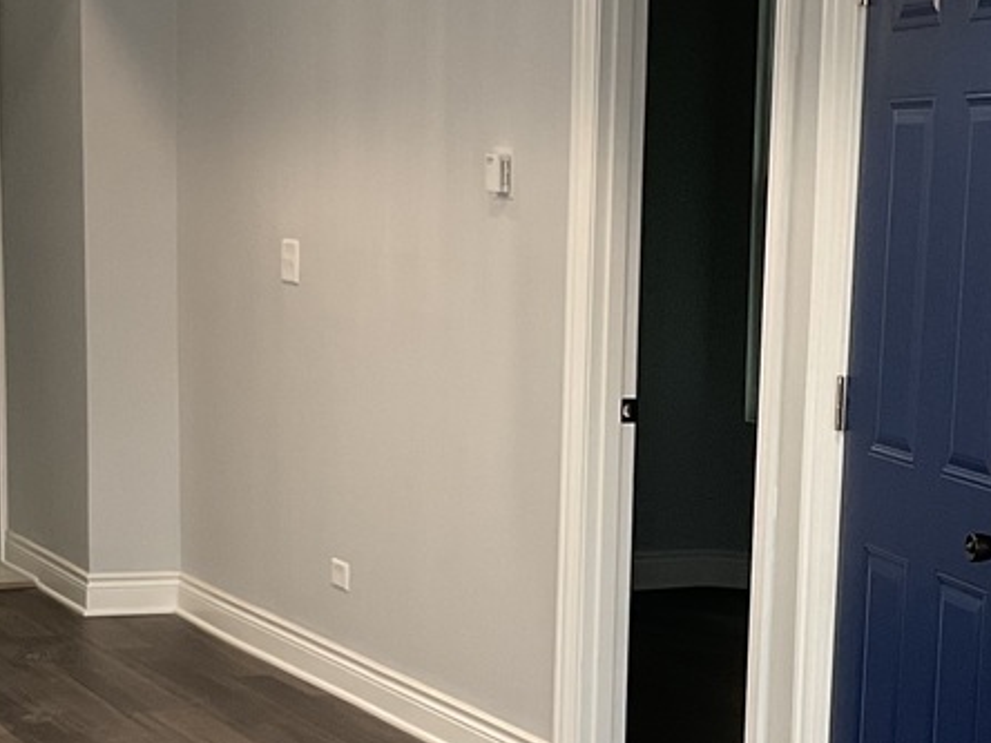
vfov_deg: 15.6
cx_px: 641
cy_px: 643
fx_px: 2691
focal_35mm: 94
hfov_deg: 20.8
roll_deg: -1.6
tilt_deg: -10.5
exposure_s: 1/120
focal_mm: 3
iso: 64
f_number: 1.8
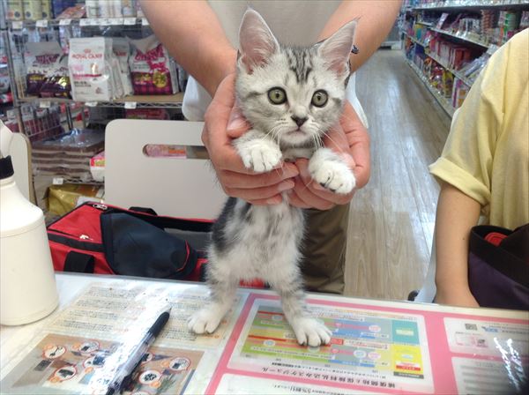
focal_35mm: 35
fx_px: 534
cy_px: 198
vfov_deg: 40.6
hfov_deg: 52.7
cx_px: 264
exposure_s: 1/40
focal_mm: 4.28
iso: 50
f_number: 2.4
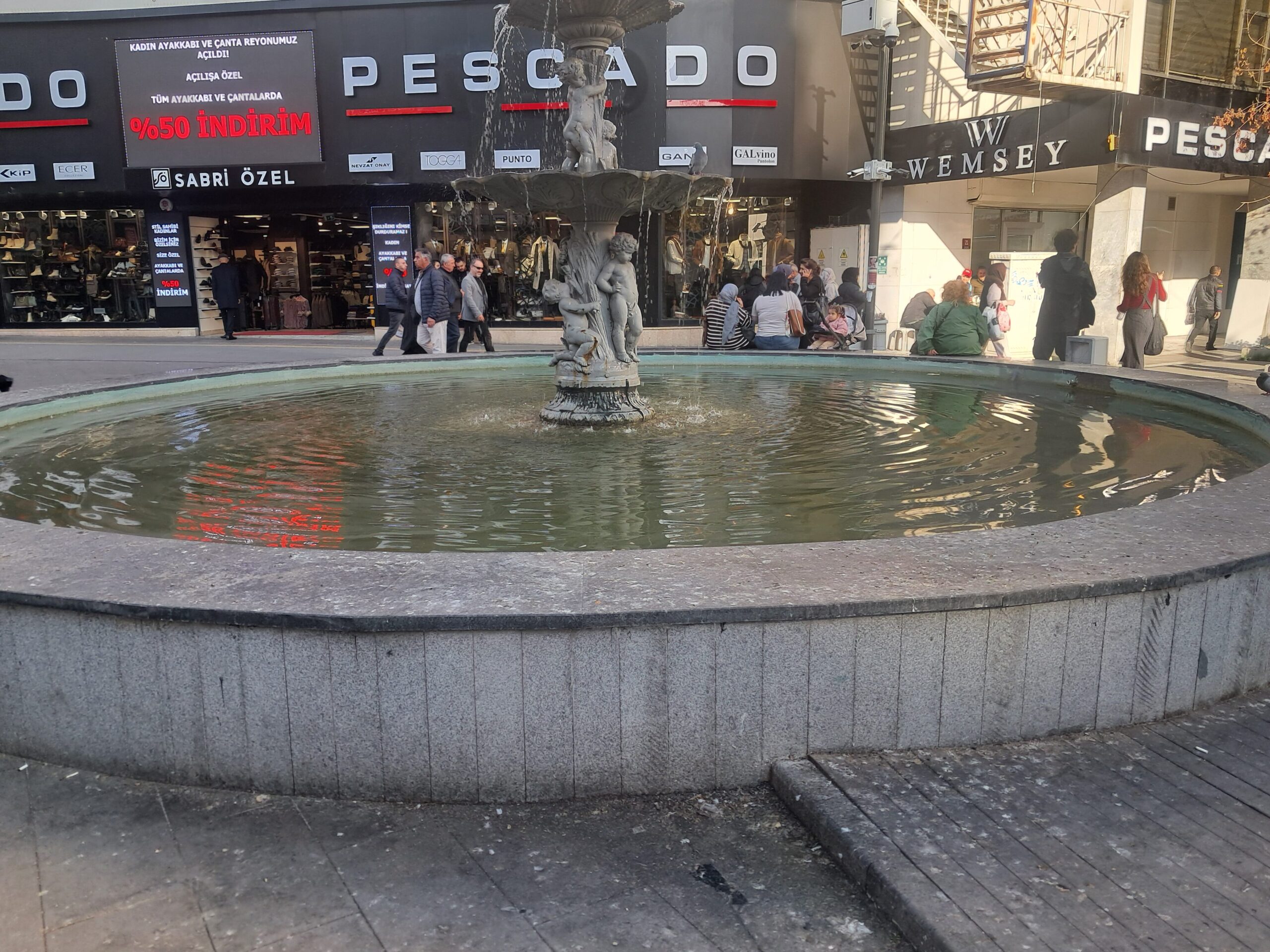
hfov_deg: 65.3
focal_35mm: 27
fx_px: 991
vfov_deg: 51.4
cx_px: 635
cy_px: 476
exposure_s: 1/162
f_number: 1.8
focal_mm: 4
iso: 50
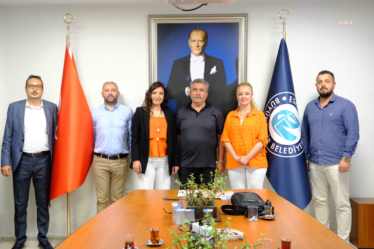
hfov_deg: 50.7
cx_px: 182
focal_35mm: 38
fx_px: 395
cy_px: 126
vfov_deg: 35.1
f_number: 4
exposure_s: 1/58
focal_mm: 24.7
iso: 4000
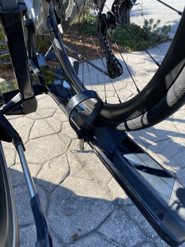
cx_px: 92
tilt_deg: -34.5
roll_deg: +10.4
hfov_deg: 53.1
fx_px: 185
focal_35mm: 26
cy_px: 124
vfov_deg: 67.3
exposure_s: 1/702
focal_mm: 4.25
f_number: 1.8
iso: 32
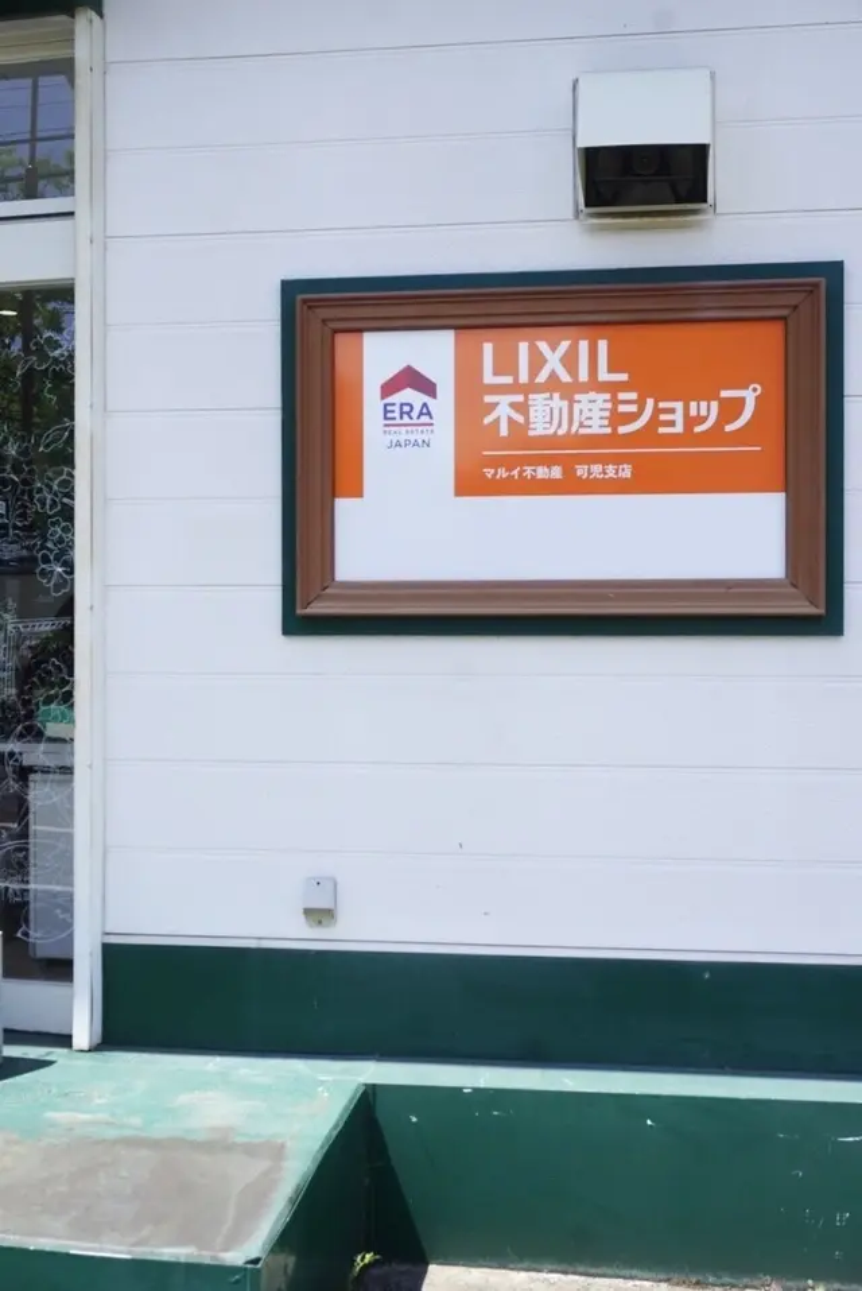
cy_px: 646
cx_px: 431
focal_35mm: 39
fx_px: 1399
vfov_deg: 49.5
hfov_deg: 34.3
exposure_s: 1/125
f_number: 9
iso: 100
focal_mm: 26
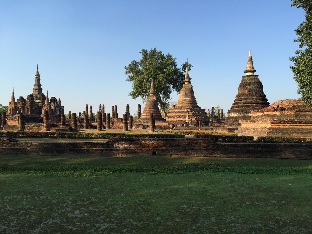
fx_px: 261
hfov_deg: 61.7
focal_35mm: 29
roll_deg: -1.3
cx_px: 156
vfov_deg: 48.2
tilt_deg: +1.0
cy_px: 117
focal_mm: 4.15
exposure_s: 1/860
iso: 32
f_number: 2.2
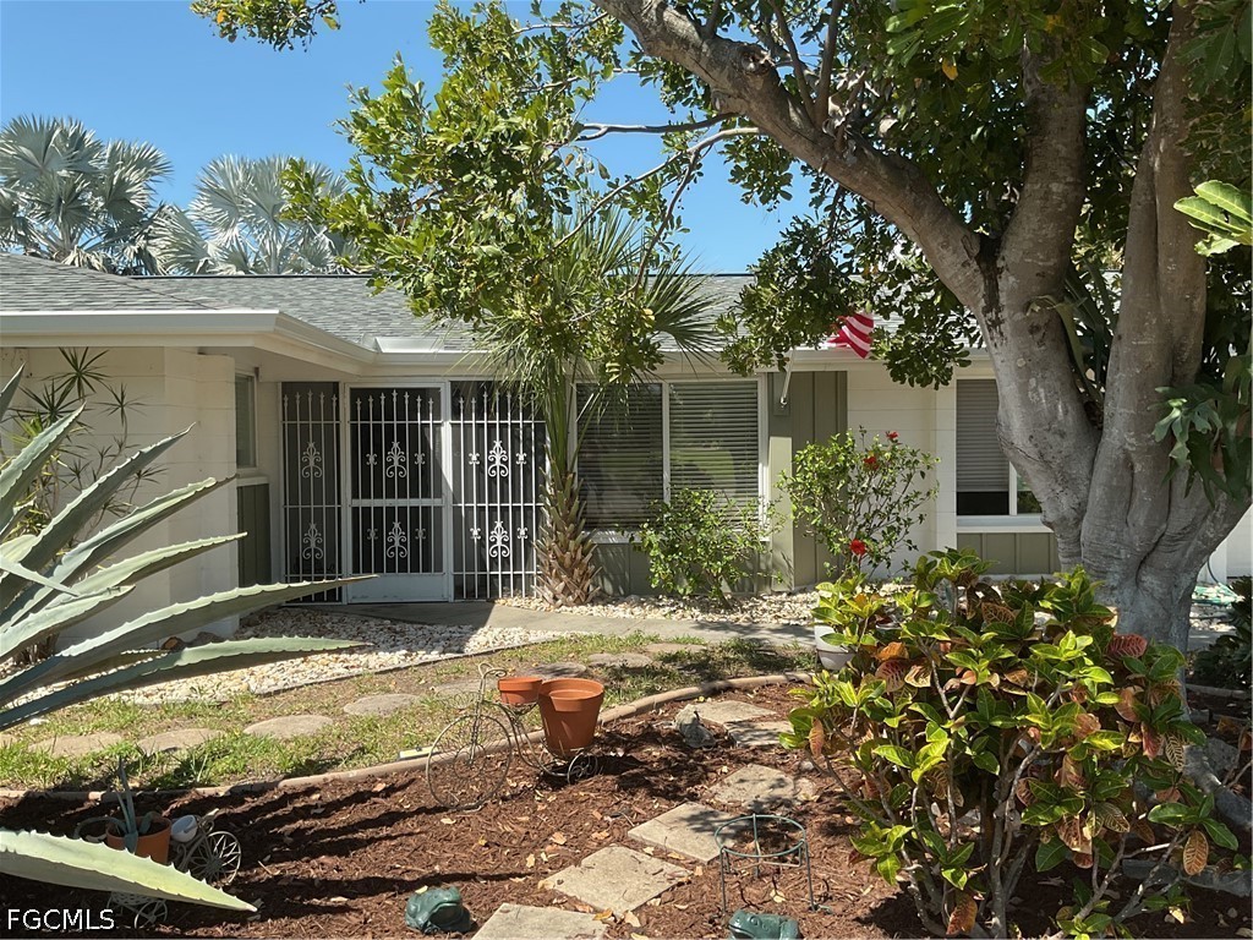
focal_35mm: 29
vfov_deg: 48.2
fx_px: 1050
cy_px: 470
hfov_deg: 61.7
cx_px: 626
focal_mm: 3
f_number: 1.8
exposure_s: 1/929
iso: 16
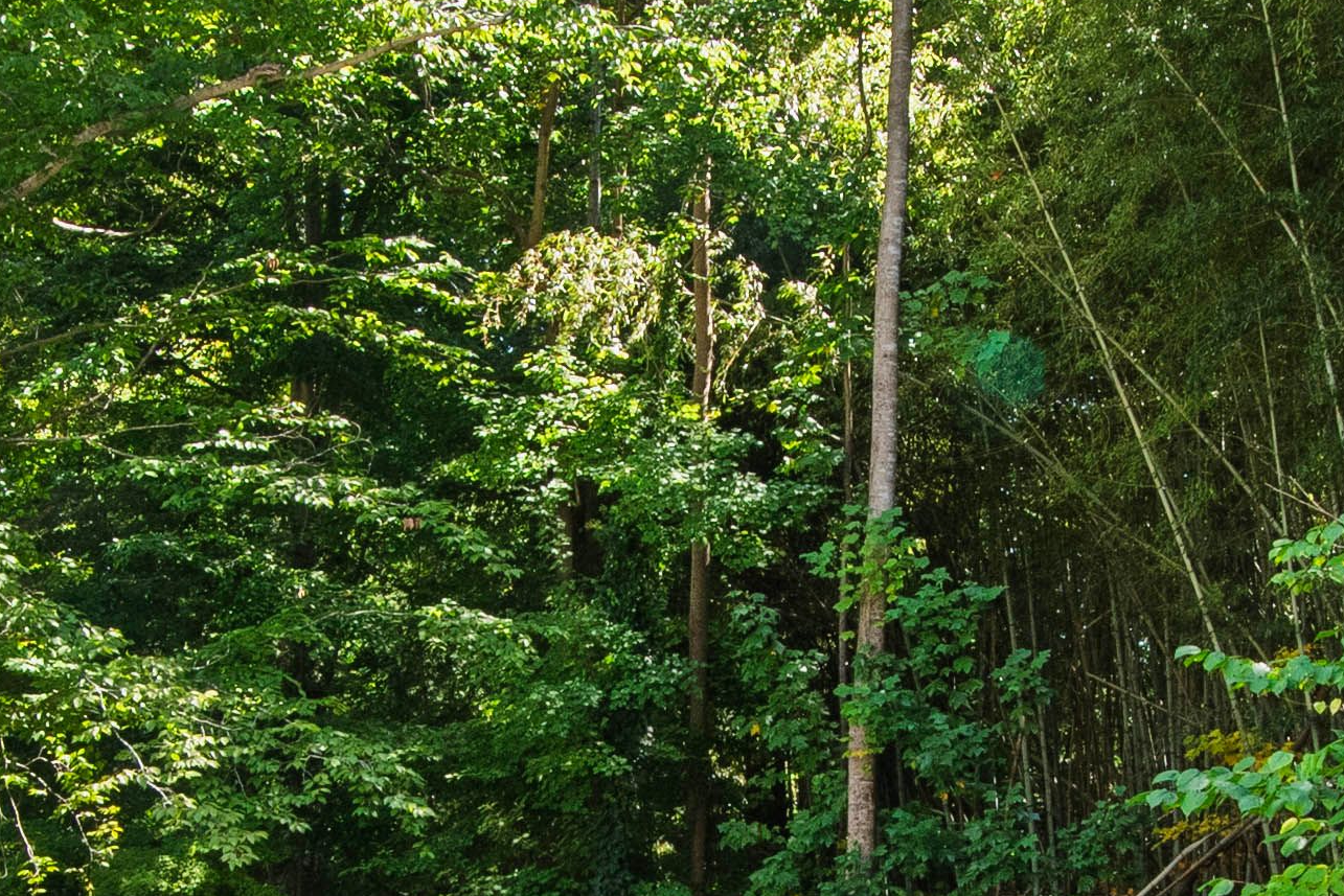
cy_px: 923
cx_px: 698
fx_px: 2427
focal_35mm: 65
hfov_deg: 31.0
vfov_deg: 20.2
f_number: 9
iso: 320
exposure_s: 1/60
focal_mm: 10
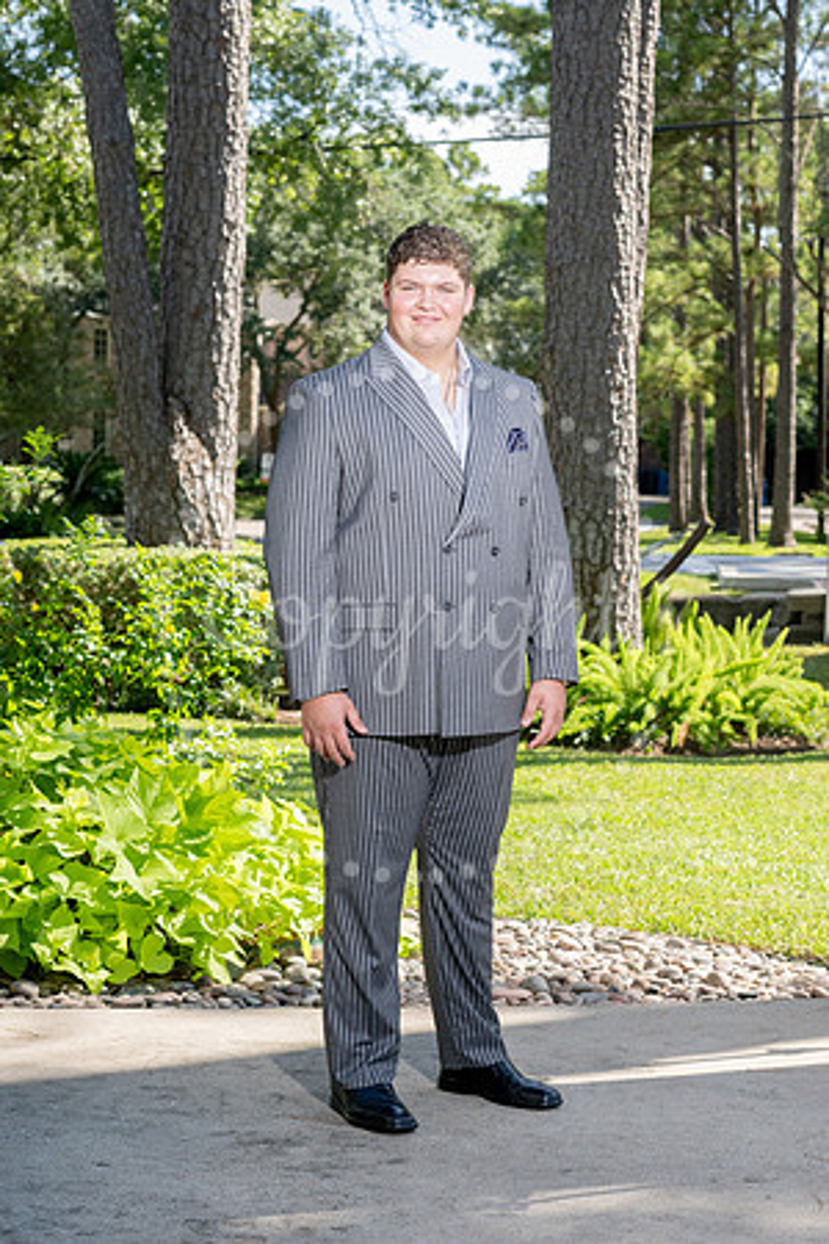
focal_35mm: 85
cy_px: 622
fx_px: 2936
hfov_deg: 16.1
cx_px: 414
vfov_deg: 23.9
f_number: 7.1
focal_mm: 85
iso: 320
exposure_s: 1/250
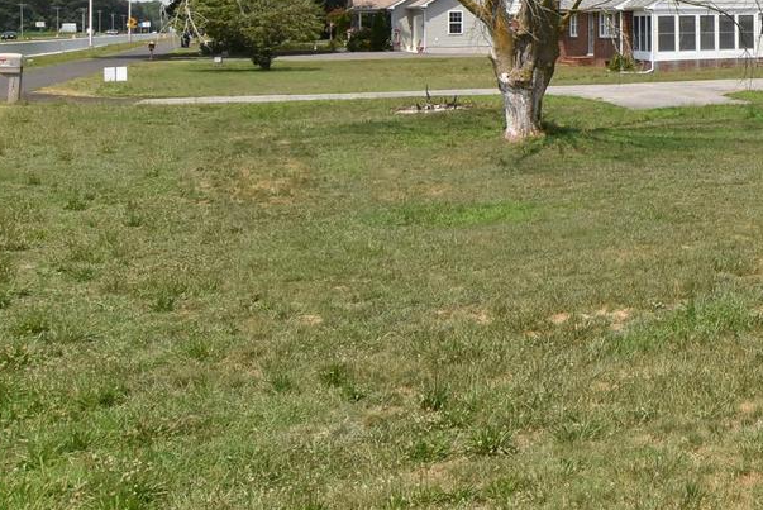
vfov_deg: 29.3
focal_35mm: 43
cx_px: 857
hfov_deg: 37.3
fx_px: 912
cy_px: 8
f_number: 16
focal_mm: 12
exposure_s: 1/1000
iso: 800
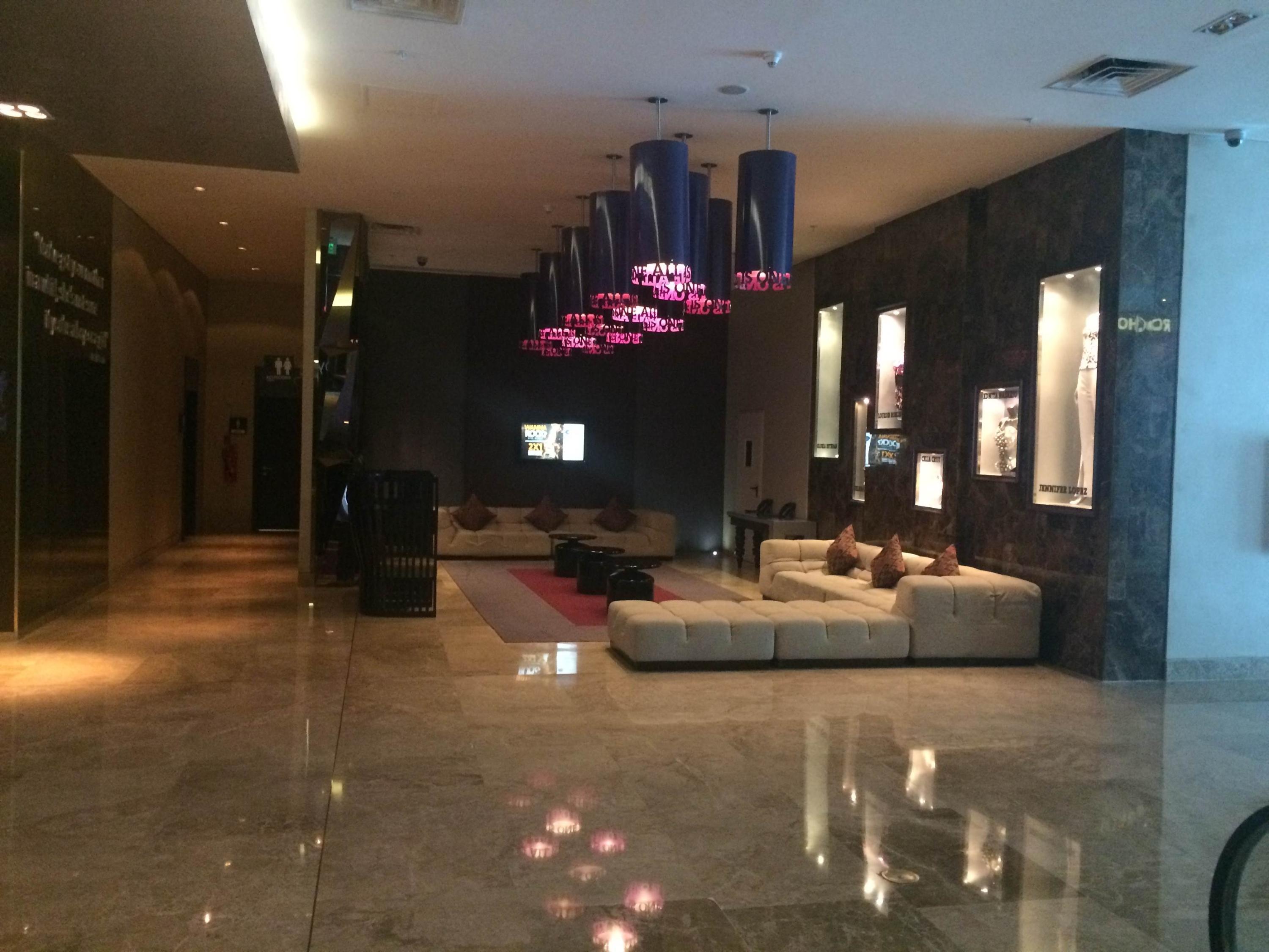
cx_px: 634
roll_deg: -1.7
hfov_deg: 61.7
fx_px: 1063
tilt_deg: -2.2
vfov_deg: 48.2
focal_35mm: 29
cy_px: 476
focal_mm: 4.15
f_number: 2.2
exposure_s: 1/15
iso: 400
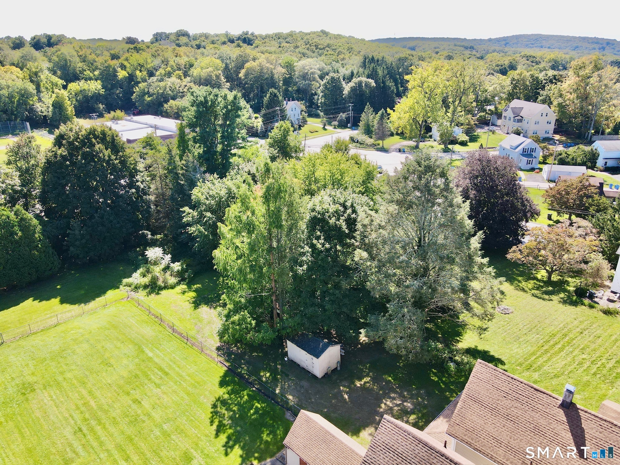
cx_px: 310
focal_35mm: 24
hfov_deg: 71.6
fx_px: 430
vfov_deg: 56.8
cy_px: 232
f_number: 2.8
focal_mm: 4.5
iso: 100
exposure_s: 1/200
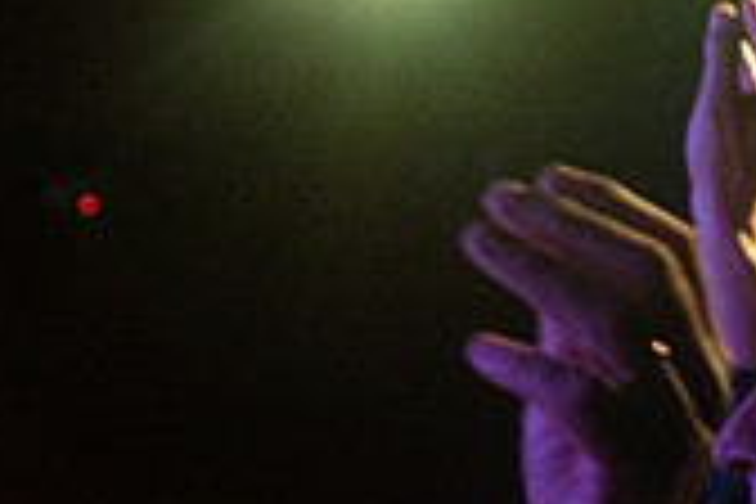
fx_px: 2709
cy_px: 672
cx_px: 1043
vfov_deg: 10.4
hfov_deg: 15.0
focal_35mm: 129
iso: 2000
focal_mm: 35
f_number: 3.2
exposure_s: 1/160
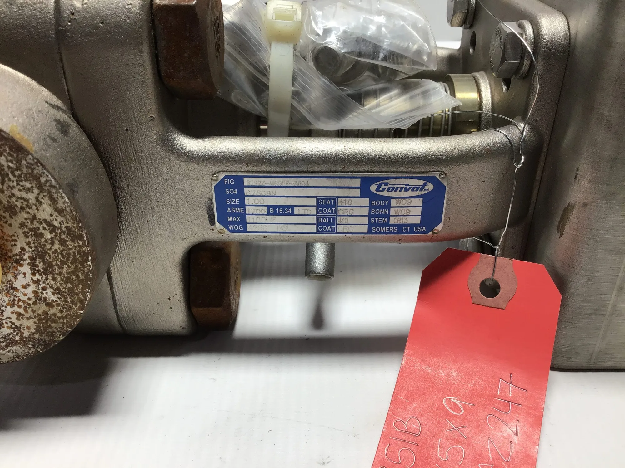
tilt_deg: -32.1
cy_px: 234
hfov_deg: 58.4
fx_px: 560
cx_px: 312
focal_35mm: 31
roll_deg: +0.2
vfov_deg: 45.4
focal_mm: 3.3
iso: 40
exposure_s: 1/120
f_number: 2.4
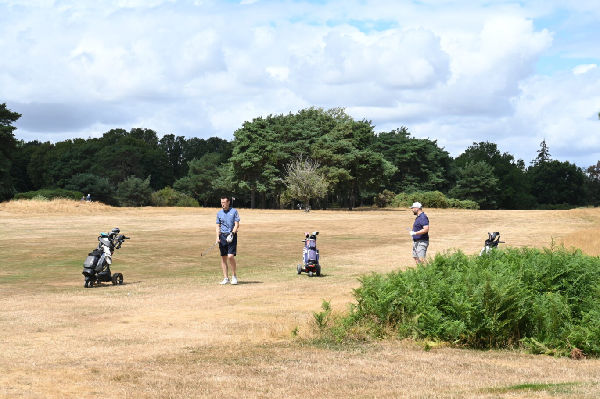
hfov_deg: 28.9
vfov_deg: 19.4
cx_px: 300
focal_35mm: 70
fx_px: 1166
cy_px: 200
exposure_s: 1/100
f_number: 18
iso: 200
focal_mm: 70
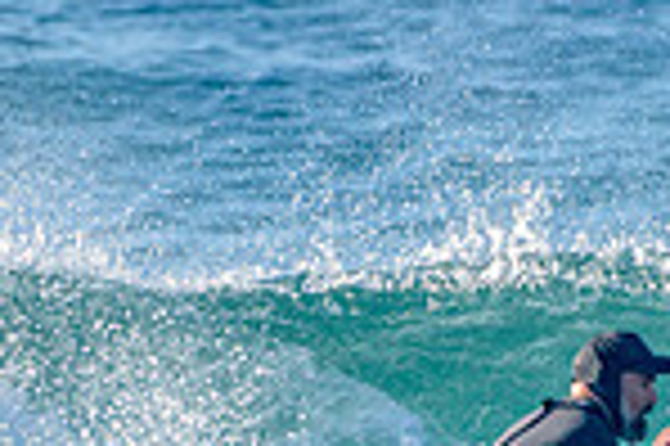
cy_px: 667
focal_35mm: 2392
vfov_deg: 0.6
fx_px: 44468
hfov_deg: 0.9
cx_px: 718
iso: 400
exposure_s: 1/2000
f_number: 5.6
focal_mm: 500
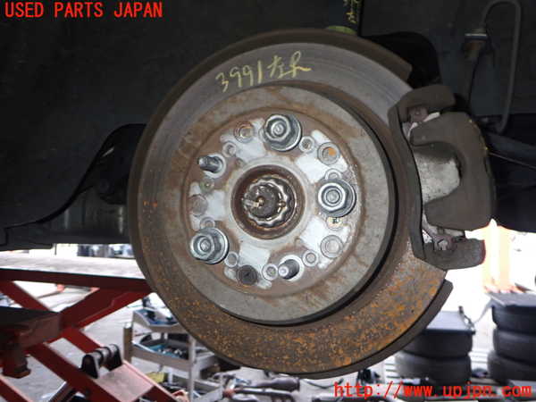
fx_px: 465
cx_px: 268
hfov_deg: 60.0
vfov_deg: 46.8
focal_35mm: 30
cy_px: 201
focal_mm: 5.4
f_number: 6.3
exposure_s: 1/30
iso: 200
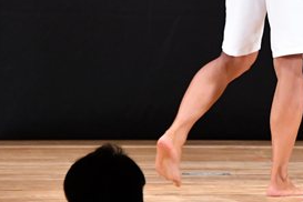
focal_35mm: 681
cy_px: -71
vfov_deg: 2.0
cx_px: 248
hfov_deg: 3.0
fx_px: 5731
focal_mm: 160
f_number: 5.6
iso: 3200
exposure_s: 1/400
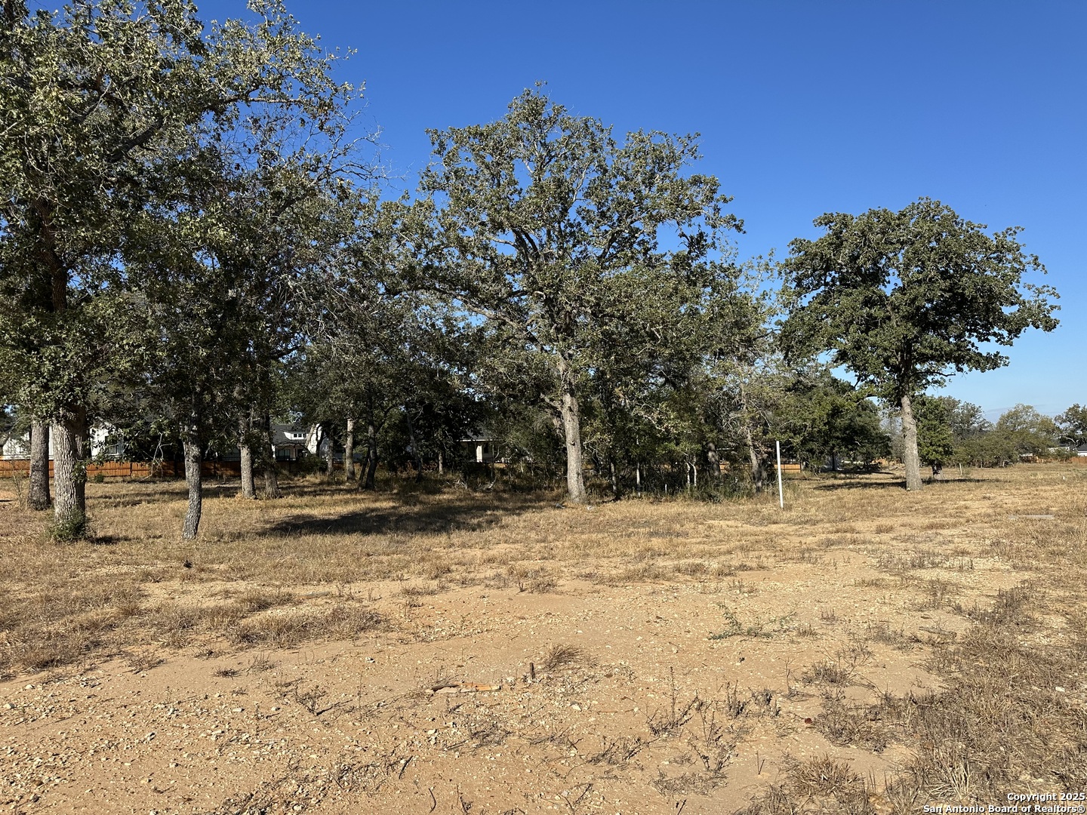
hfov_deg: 71.6
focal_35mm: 24
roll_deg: +2.7
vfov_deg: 56.8
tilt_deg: +5.5
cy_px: 408
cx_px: 544
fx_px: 754
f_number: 1.78
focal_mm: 6.86
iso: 80
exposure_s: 1/5000
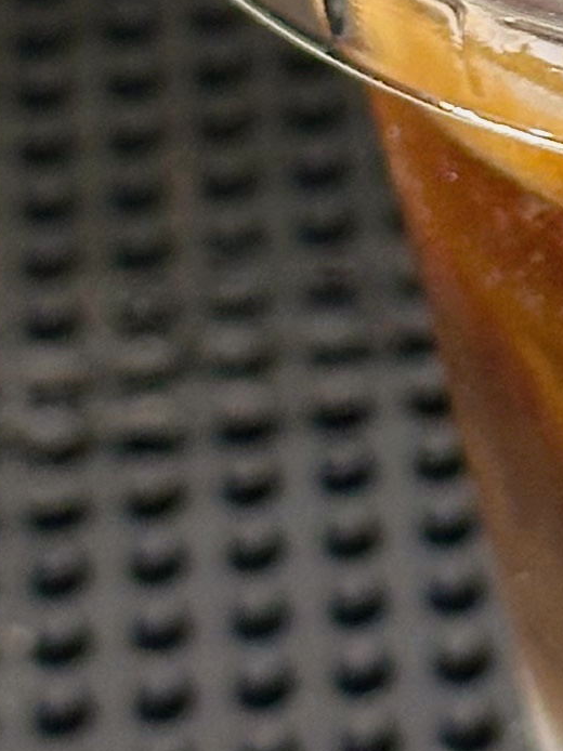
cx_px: 964
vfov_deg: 7.1
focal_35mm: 279
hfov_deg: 5.3
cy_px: -92
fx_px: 6054
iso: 100
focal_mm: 6.86
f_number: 1.78
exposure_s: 1/59
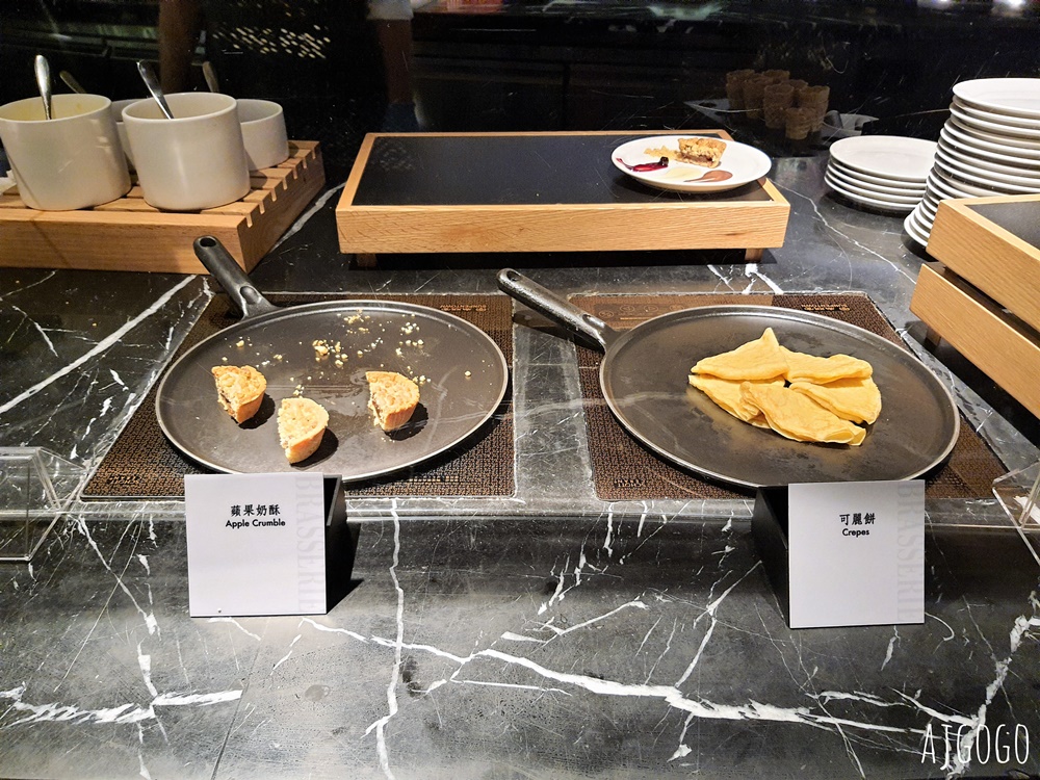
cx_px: 520
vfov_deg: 53.1
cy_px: 390
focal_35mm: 26
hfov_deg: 67.3
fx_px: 781
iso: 250
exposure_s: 1/40
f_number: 1.7
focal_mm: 4.32
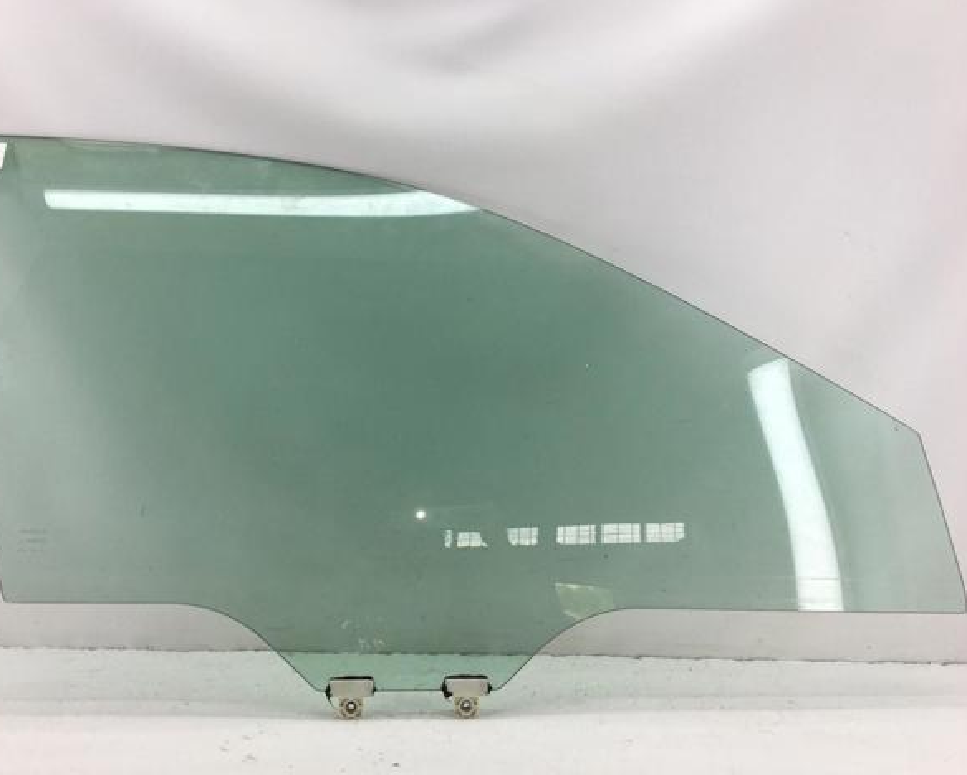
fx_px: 888
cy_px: 391
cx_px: 454
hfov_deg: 57.1
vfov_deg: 47.2
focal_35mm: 31
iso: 25
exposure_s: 1/370
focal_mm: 4.15
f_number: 2.2
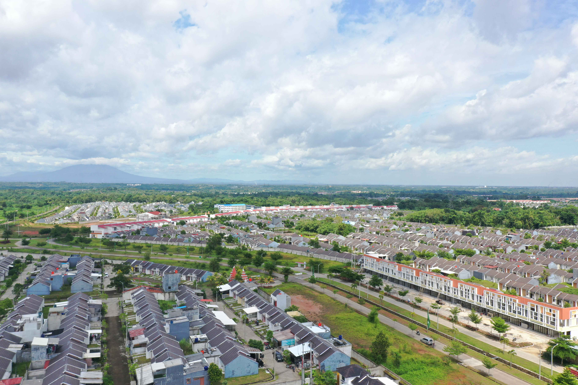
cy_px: 192
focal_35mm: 28
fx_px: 450
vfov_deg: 46.4
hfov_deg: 65.5
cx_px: 289
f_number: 6.3
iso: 100
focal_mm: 10.26
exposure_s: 1/320
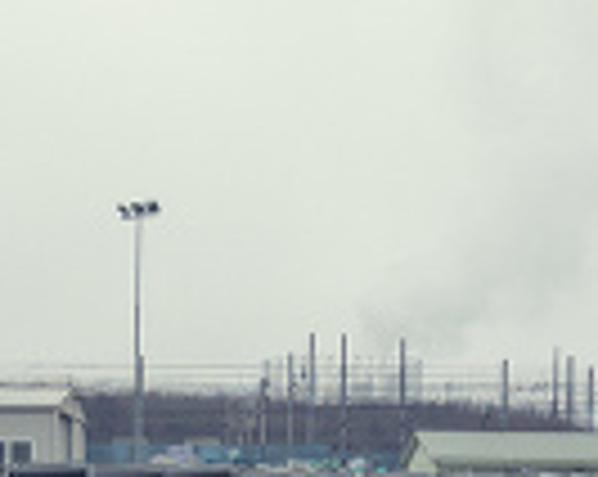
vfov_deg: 13.3
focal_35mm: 113
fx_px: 1997
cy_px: 547
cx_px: -40
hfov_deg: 16.6
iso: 800
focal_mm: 16
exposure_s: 1/400
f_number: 5
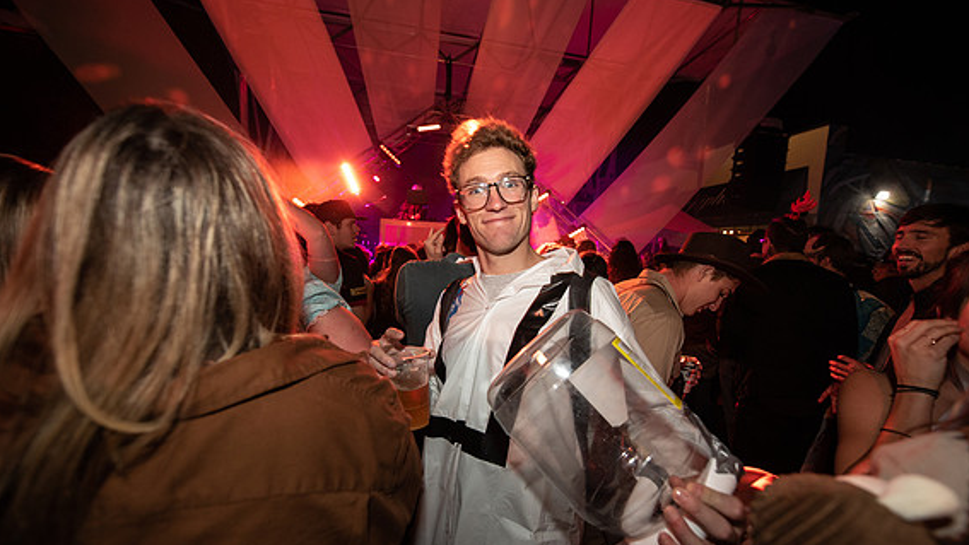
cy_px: 298
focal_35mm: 15
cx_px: 490
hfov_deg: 103.0
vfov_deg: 70.4
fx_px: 385
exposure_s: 1/60
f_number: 3.5
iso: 2000
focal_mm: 14
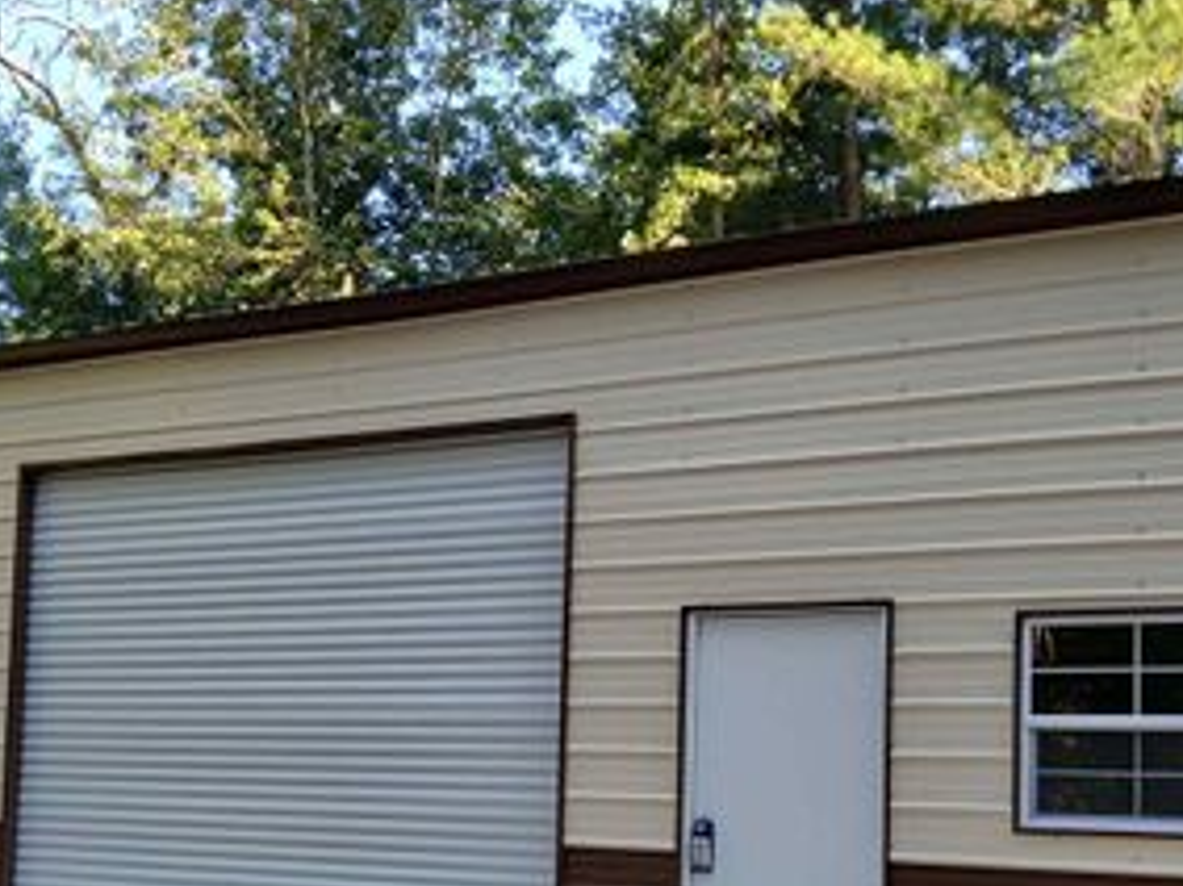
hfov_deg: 41.1
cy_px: 687
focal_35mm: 46
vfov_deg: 30.8
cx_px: 468
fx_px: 1571
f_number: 1.8
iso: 20
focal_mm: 3.98
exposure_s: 1/60
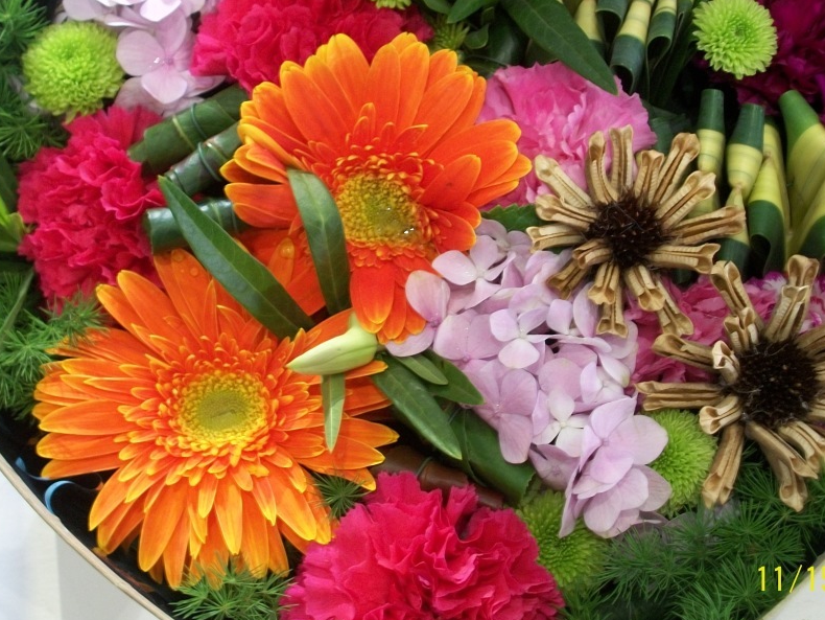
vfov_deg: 25.6
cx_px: 438
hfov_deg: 33.8
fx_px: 1359
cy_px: 267
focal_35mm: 57
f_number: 3.5
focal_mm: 7.8
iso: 160
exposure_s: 1/8
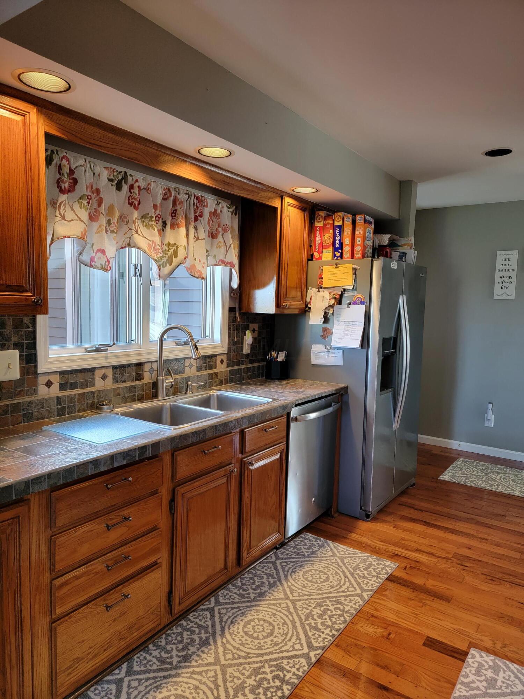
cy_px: 350
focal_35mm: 24
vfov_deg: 71.6
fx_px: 484
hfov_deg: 56.8
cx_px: 262
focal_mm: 6.7
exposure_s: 1/120
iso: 320
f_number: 1.8
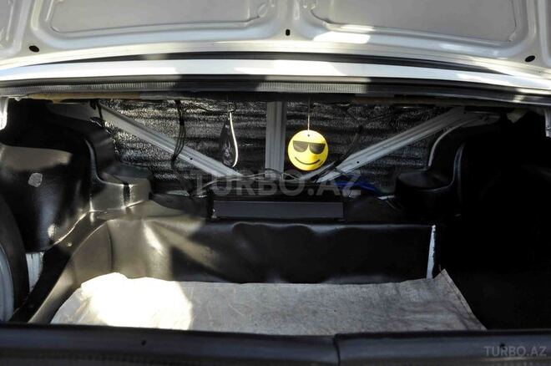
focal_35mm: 27
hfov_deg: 67.5
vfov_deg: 47.8
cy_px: 183
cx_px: 276
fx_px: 413
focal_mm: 18
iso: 1000
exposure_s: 1/200
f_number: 14
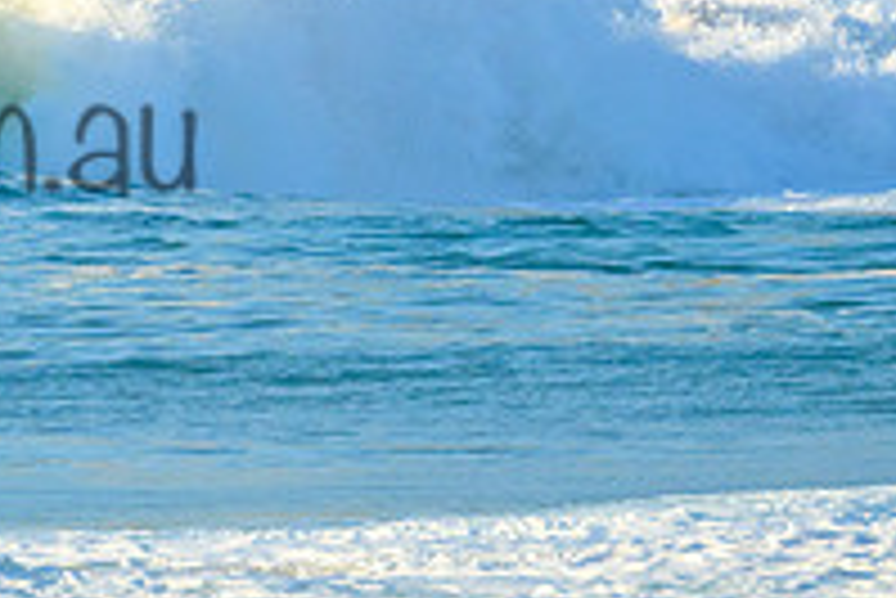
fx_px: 39925
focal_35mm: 1603
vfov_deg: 0.9
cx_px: -143
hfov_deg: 1.3
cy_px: 67
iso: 1000
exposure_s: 1/2000
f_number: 9
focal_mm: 400
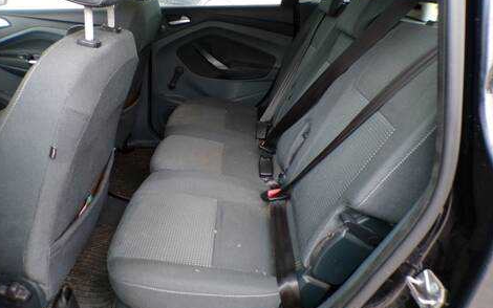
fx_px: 349
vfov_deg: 47.6
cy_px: 160
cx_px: 242
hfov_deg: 70.4
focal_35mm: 26
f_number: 3
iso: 200
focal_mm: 4.3
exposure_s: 1/25
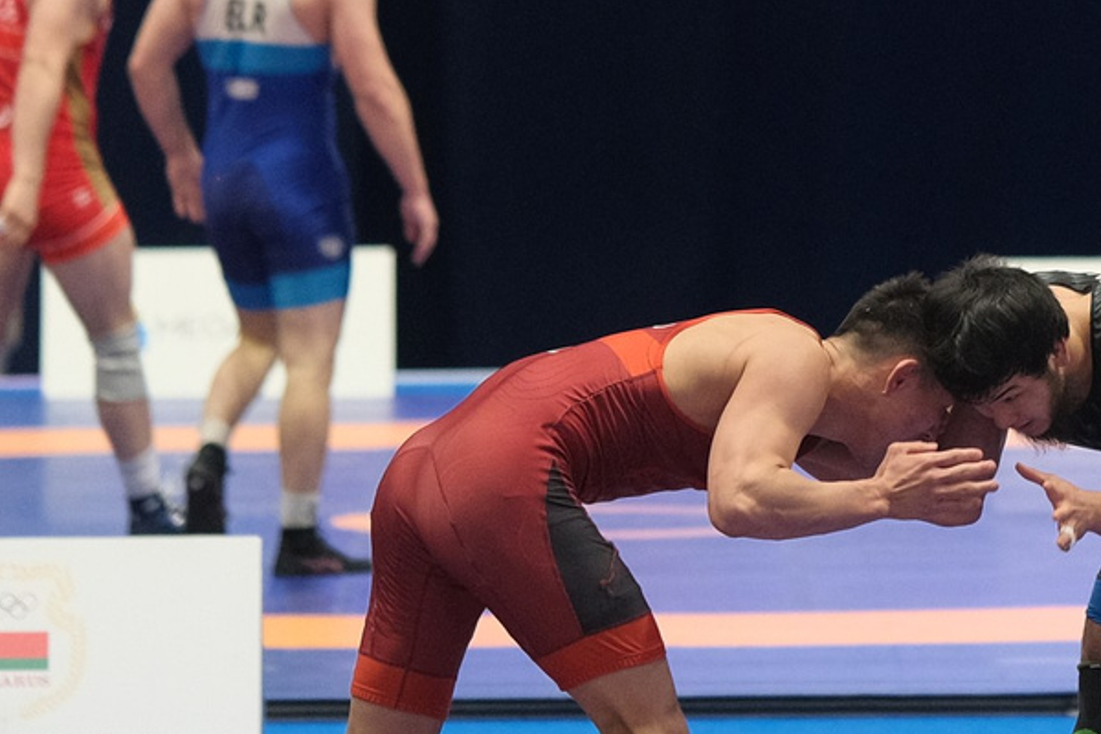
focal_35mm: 482
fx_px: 14740
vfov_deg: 2.8
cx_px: 993
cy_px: -307
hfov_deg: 4.3
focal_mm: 75
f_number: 1.2
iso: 1000
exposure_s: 1/400
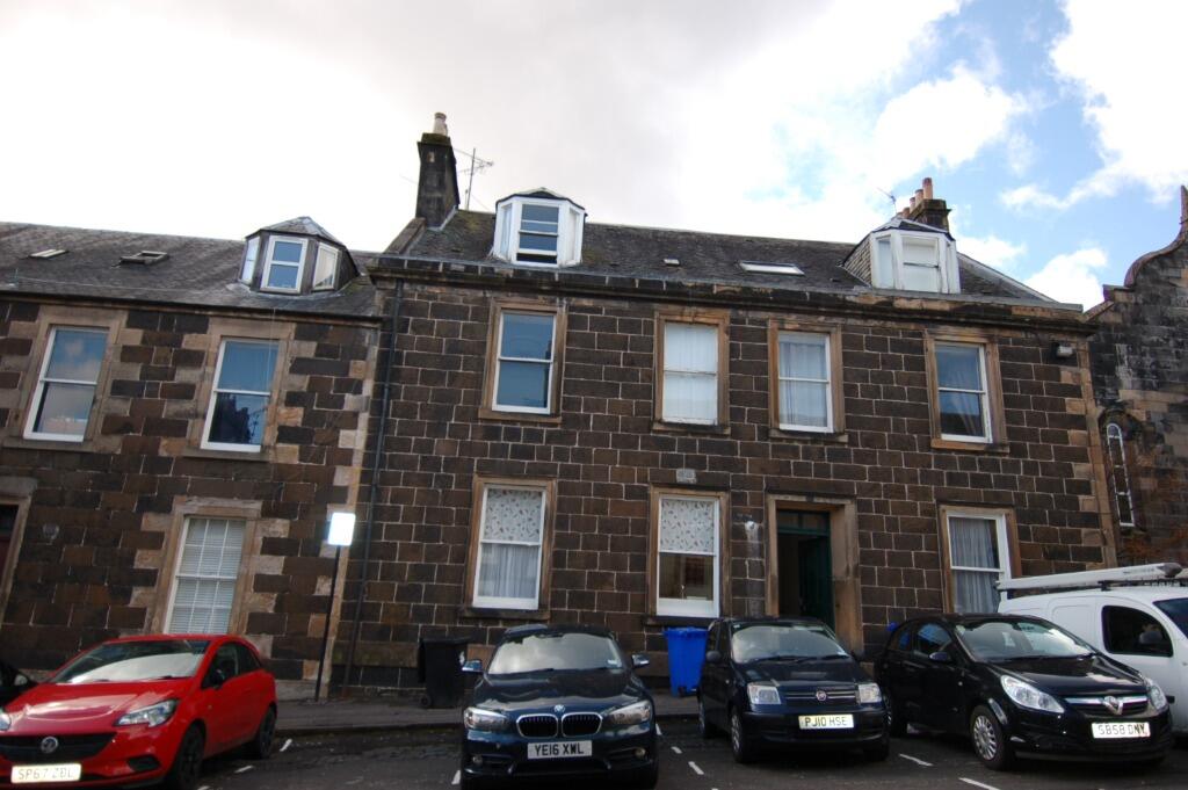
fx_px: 742
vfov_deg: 56.1
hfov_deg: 77.4
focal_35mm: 22
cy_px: 395
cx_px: 594
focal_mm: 15
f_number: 4
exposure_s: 1/500
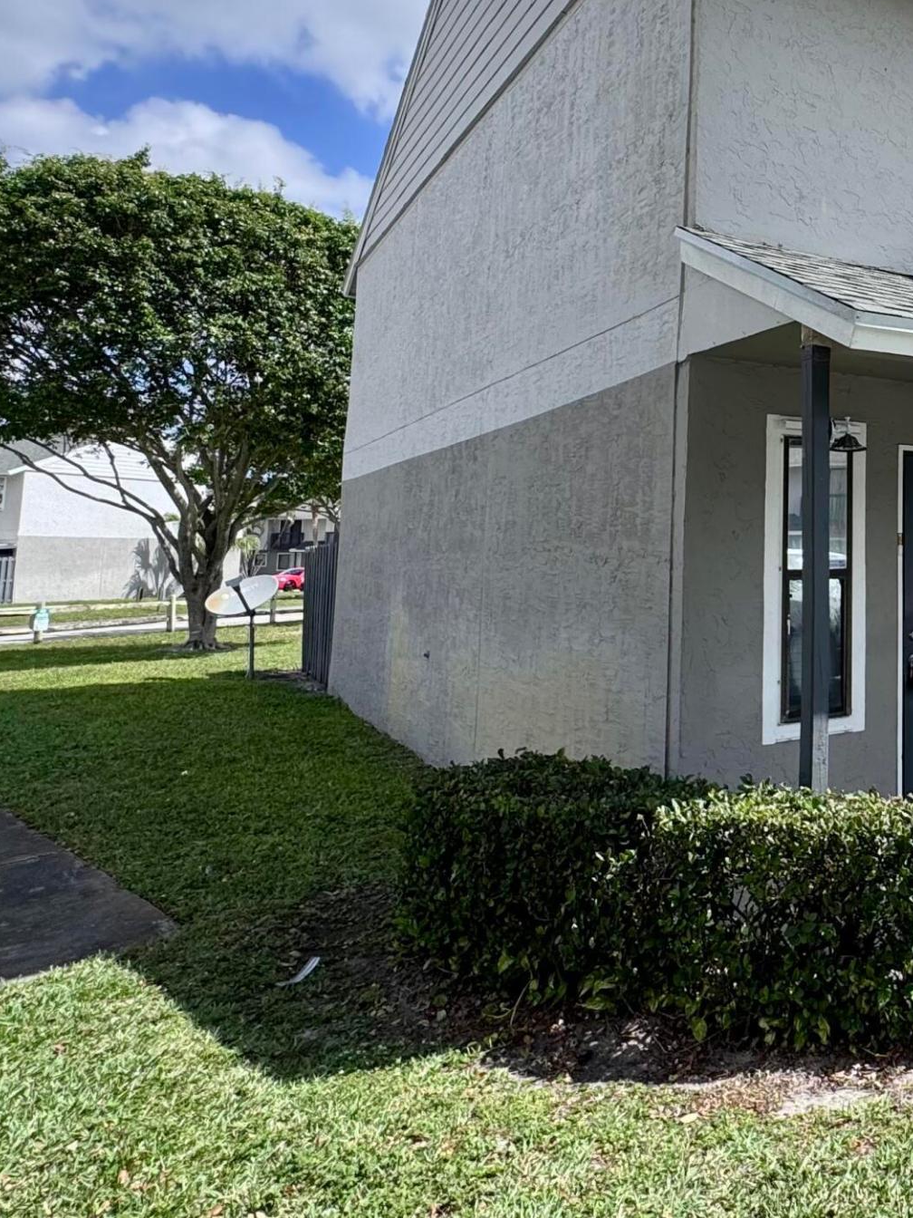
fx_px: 1055
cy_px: 442
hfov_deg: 38.5
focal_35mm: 30
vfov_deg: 59.0
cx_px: 1011
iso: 50
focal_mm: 2.22
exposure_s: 1/956
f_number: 2.2
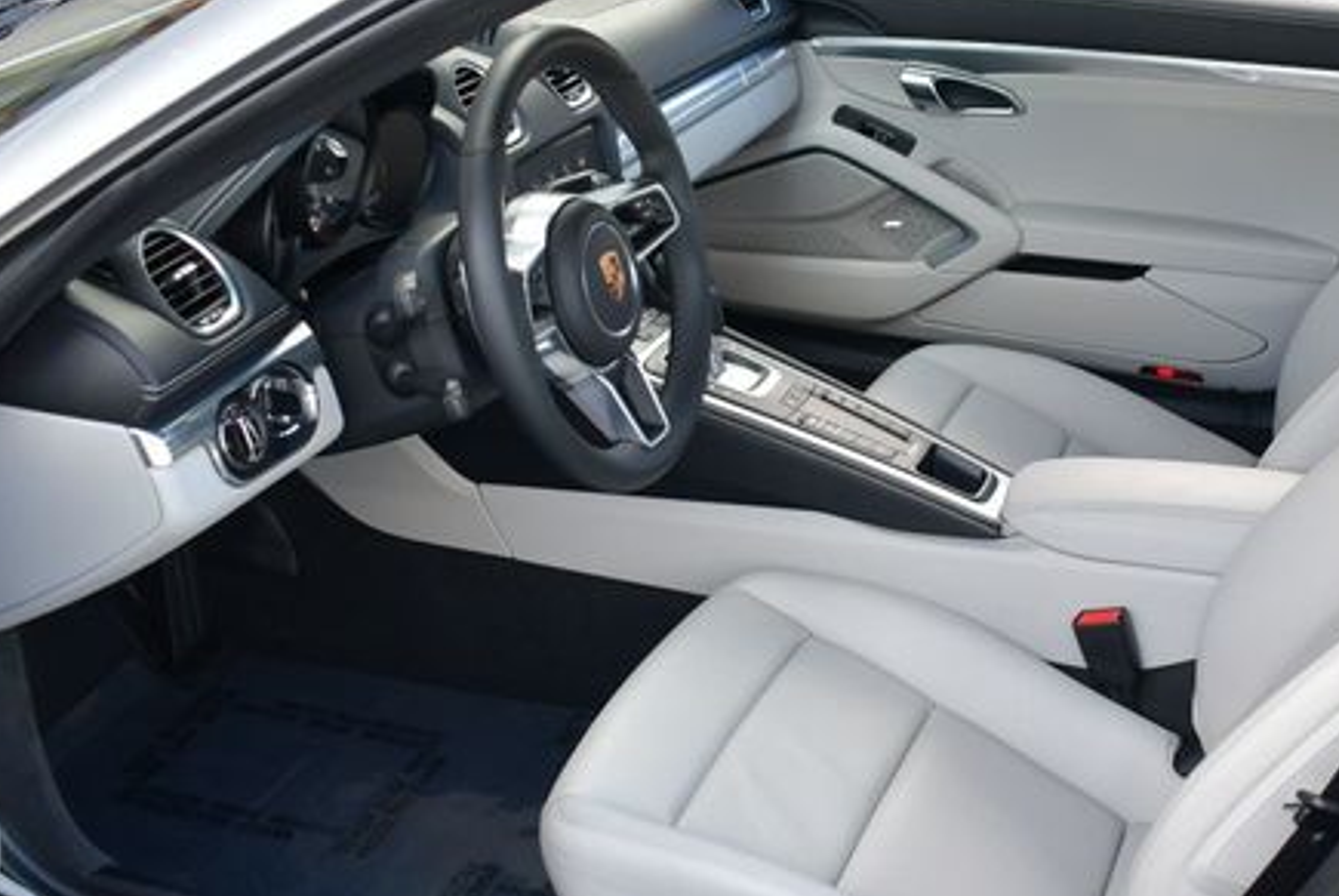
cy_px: 520
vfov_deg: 25.5
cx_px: 887
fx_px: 1973
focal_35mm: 53
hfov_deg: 37.1
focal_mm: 18
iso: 400
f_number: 3.5
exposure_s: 1/250
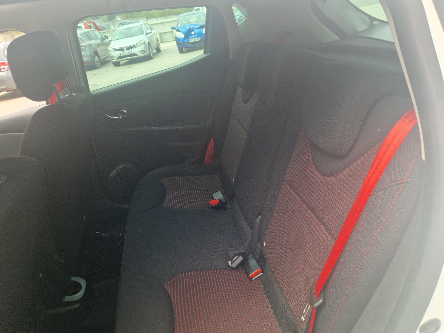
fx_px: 295
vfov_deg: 58.9
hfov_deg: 73.9
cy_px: 166
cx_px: 222
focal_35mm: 23
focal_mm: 5.4
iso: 50
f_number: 1.8
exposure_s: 1/141
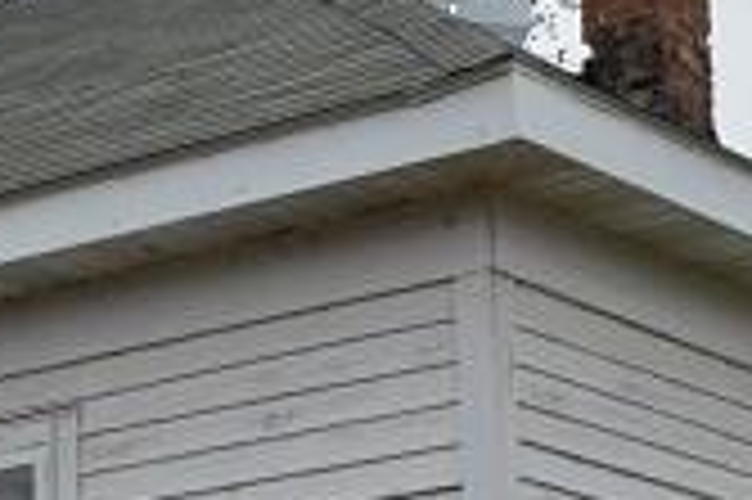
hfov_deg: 13.0
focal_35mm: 158
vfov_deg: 8.5
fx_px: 3297
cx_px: 221
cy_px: 669
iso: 320
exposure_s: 1/125
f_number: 5.6
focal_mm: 22
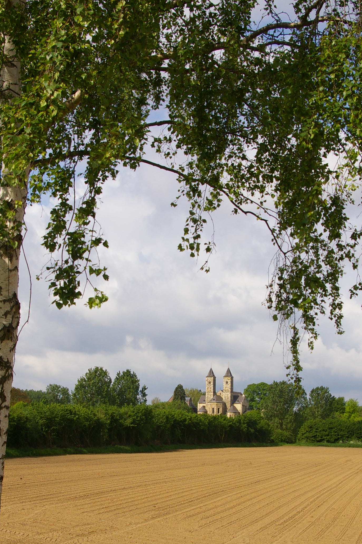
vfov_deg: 34.8
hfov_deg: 23.7
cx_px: 205
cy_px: 349
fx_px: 861
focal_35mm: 57
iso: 200
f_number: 13
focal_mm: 26
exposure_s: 1/250
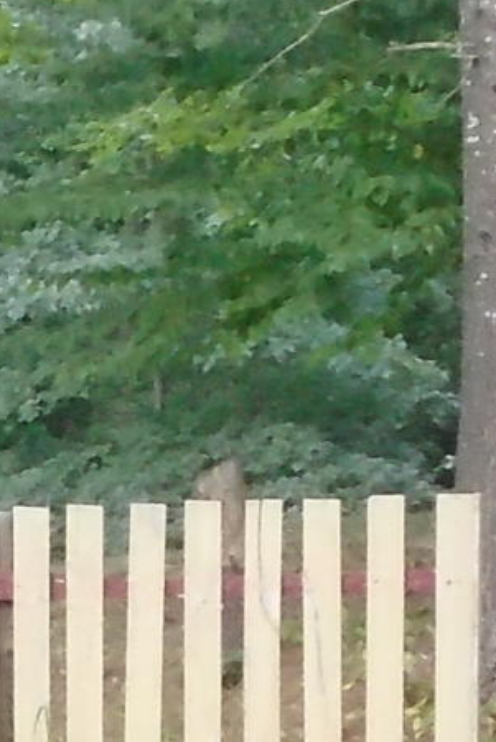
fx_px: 5142
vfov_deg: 8.3
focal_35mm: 249
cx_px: -593
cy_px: 383
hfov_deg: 5.4
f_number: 3.8
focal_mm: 6.4
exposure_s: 1/40
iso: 400
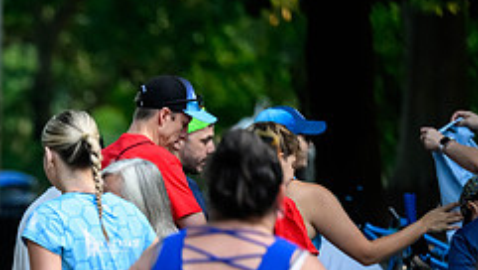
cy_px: 351
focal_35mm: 471
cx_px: -148
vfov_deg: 2.6
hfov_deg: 4.6
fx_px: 5974
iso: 2500
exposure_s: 1/800
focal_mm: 170
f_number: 2.8
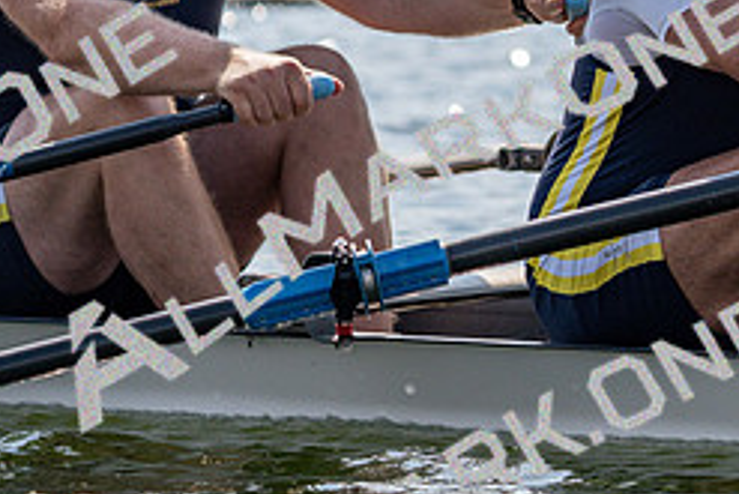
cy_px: -31
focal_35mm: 469
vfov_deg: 2.9
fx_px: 9633
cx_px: 676
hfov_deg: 4.4
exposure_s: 1/1600
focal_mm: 200
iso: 200
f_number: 5.6
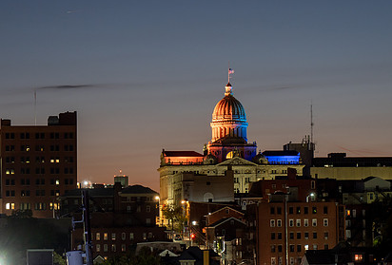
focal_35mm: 185
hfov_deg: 11.1
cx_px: 228
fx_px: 2024
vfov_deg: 7.5
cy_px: 146
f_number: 4
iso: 250
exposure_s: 1/1.25
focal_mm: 60
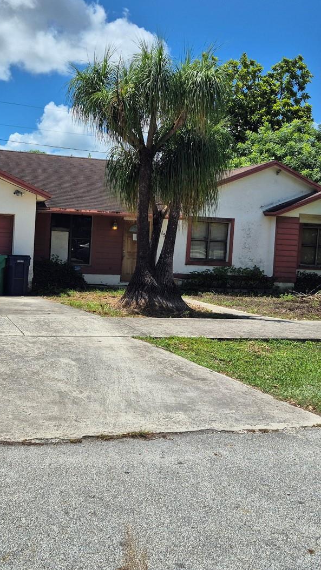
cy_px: 253
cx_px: 113
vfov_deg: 52.7
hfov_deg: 31.0
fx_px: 575
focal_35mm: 38
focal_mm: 5.4
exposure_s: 1/2440
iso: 25
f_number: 1.8
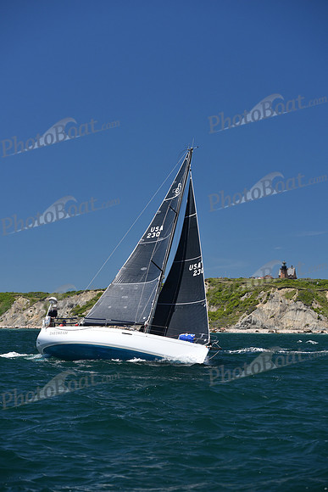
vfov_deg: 28.8
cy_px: 246
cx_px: 164
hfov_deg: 19.5
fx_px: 956
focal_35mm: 70
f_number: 5
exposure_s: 1/800
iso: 250
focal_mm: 70
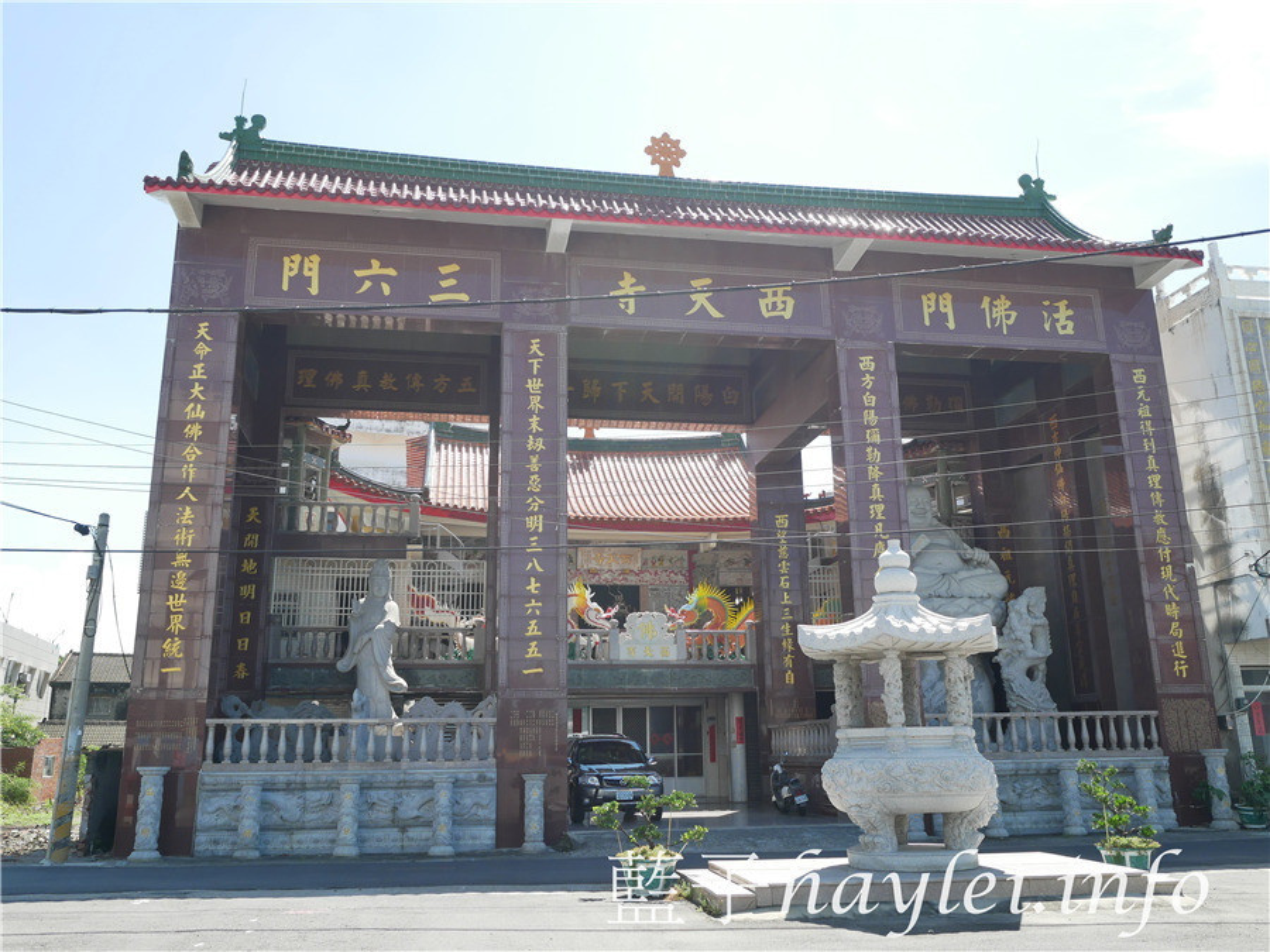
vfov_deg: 46.8
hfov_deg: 60.0
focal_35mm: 30
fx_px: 1101
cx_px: 635
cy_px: 476
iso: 200
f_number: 4
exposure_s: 1/640
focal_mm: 15
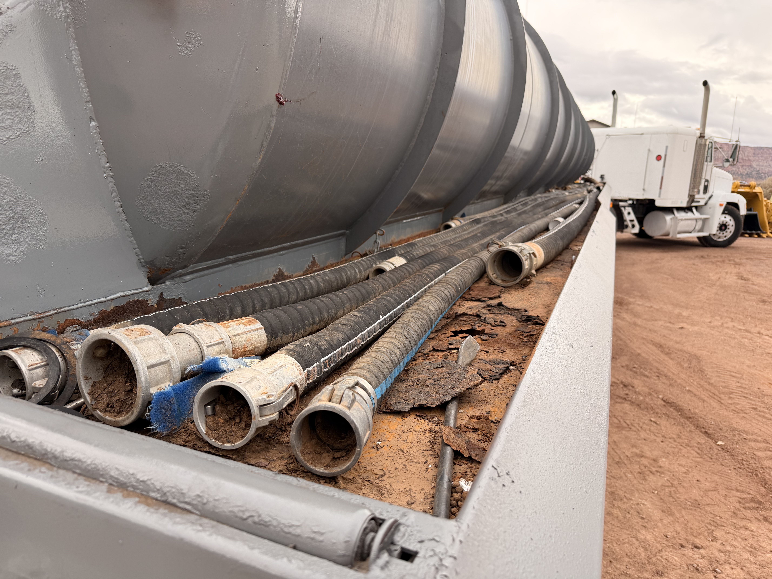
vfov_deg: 56.8
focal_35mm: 24
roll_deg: -1.4
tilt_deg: -11.2
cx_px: 386
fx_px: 535
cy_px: 290
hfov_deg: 71.6
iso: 80
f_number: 1.78
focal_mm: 6.76
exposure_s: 1/275
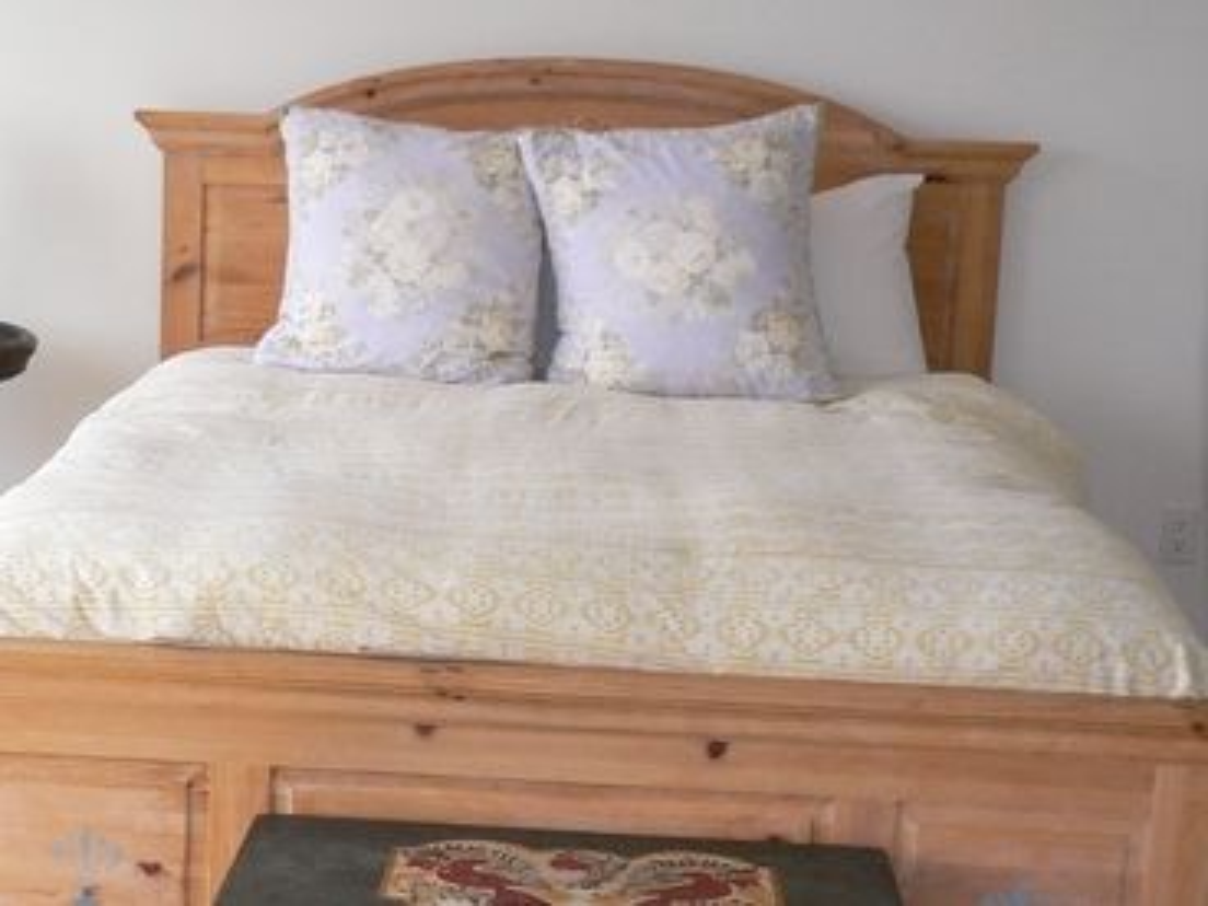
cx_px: 604
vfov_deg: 40.7
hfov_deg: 52.6
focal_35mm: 35
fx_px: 1221
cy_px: 453
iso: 100
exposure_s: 1/80
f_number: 2.8
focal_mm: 5.8
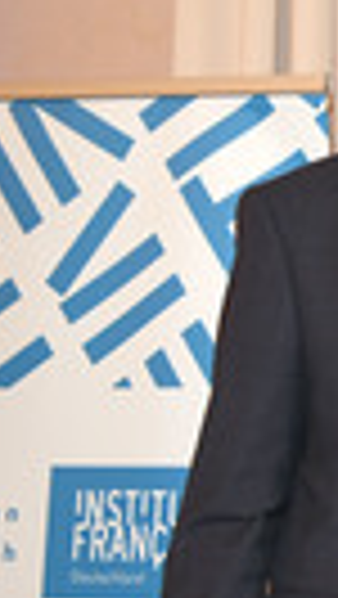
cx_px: 1003
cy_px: 477
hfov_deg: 8.3
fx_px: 1972
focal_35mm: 124
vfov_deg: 17.1
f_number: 3.5
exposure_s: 1/100
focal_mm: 35
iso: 1250
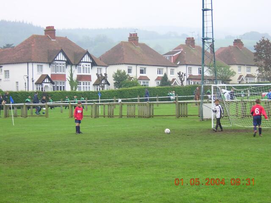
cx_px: 136
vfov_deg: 15.9
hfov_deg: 21.1
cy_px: 102
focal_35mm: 93
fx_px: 728
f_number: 4.3
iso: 100
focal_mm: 12.1
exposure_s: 1/72.3
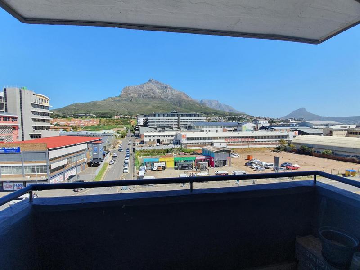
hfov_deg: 106.2
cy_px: 135
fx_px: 135
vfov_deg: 89.9
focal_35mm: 13
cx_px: 180
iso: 50
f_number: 2.2
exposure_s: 1/936
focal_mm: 1.8
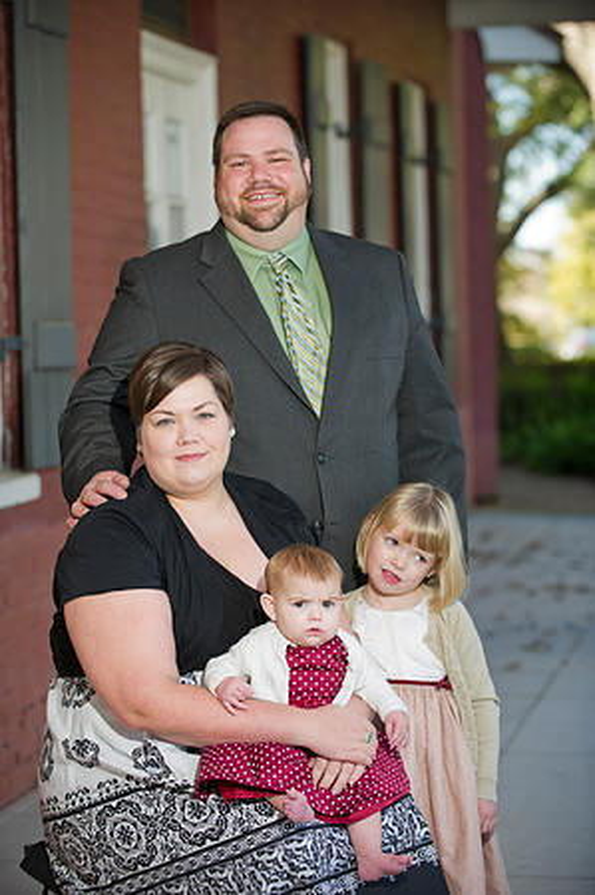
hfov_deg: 13.0
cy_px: 448
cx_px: 298
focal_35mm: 105
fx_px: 2609
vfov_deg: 19.5
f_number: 3.2
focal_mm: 105
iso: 250
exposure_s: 1/250
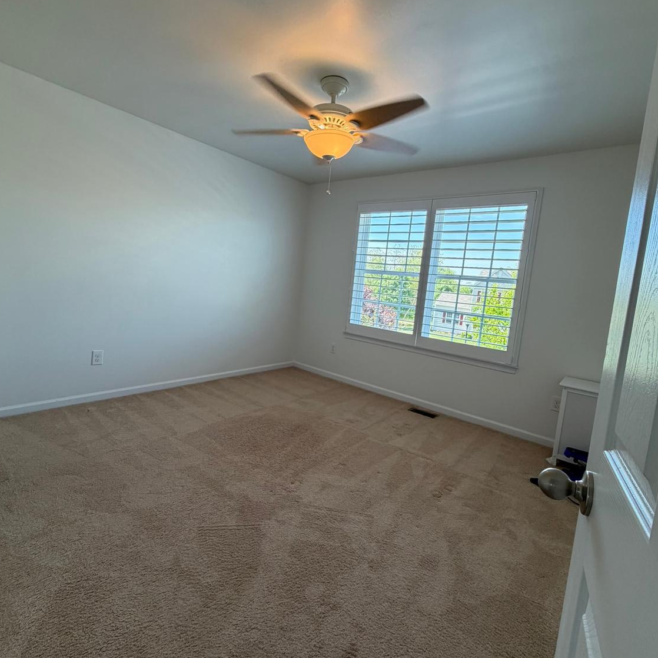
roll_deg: -5.2
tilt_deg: -5.7
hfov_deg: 84.0
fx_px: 366
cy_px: 321
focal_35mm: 17
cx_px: 331
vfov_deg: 84.0
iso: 125
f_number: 2.2
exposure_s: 1/120
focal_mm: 2.22
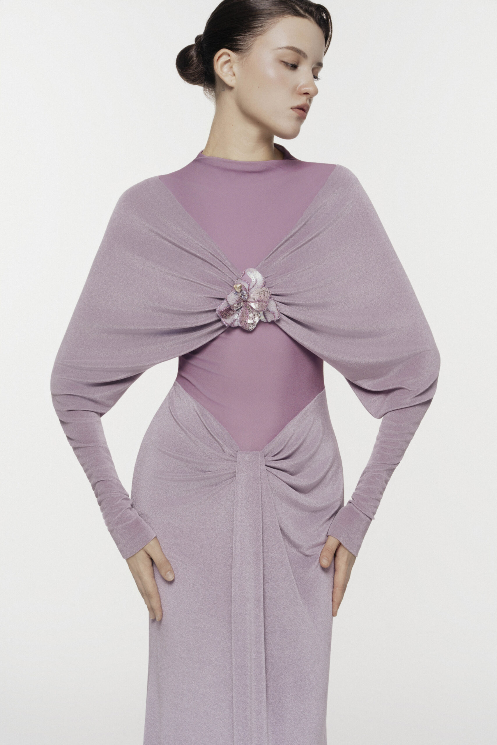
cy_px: 372
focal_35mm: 55
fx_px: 1139
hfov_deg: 24.6
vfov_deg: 36.2
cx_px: 248
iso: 250
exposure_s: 1/200
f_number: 11
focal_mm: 55
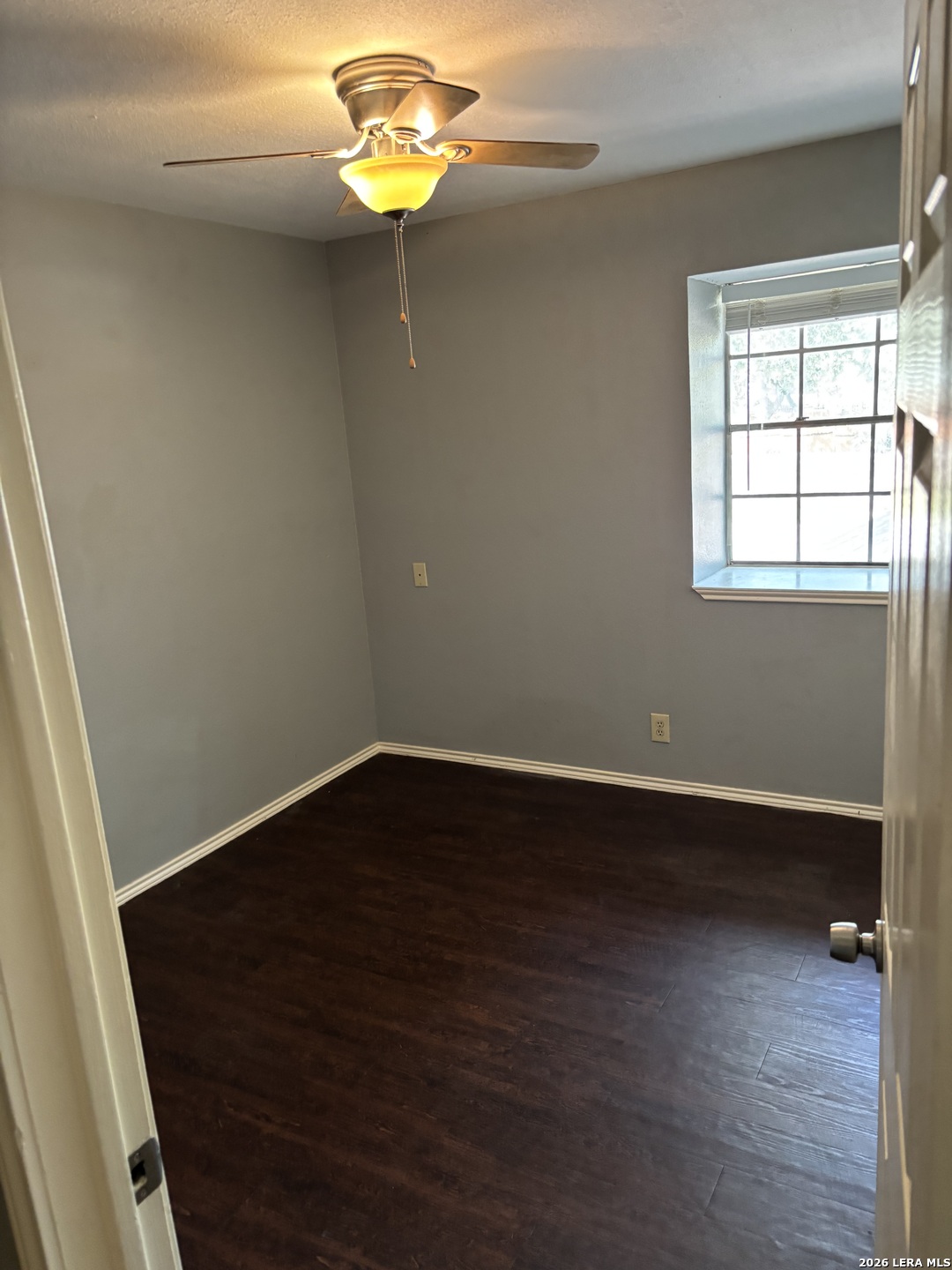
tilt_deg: -12.4
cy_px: 635
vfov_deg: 67.3
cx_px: 476
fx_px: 953
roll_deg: +5.0
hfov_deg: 53.1
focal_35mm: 26
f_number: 1.6
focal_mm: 5.96
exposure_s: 1/60
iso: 400
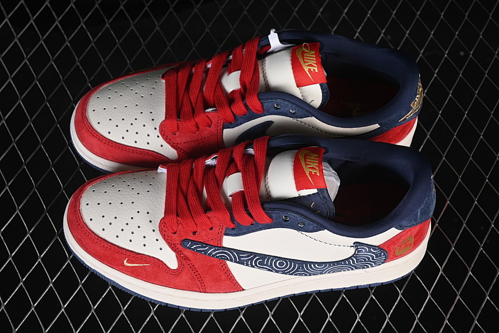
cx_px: 250
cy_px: 166
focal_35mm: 75
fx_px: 1040
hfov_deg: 27.0
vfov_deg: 18.2
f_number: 7.1
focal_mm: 50
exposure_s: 1/80
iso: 160
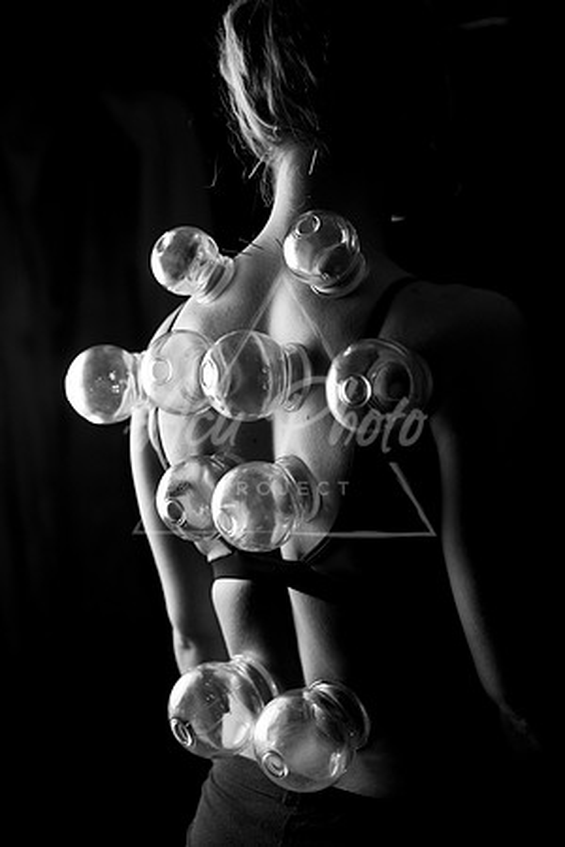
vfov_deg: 39.6
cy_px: 424
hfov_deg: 27.0
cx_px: 282
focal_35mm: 50
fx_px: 1177
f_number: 3.2
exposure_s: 1/400
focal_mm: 50
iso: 800
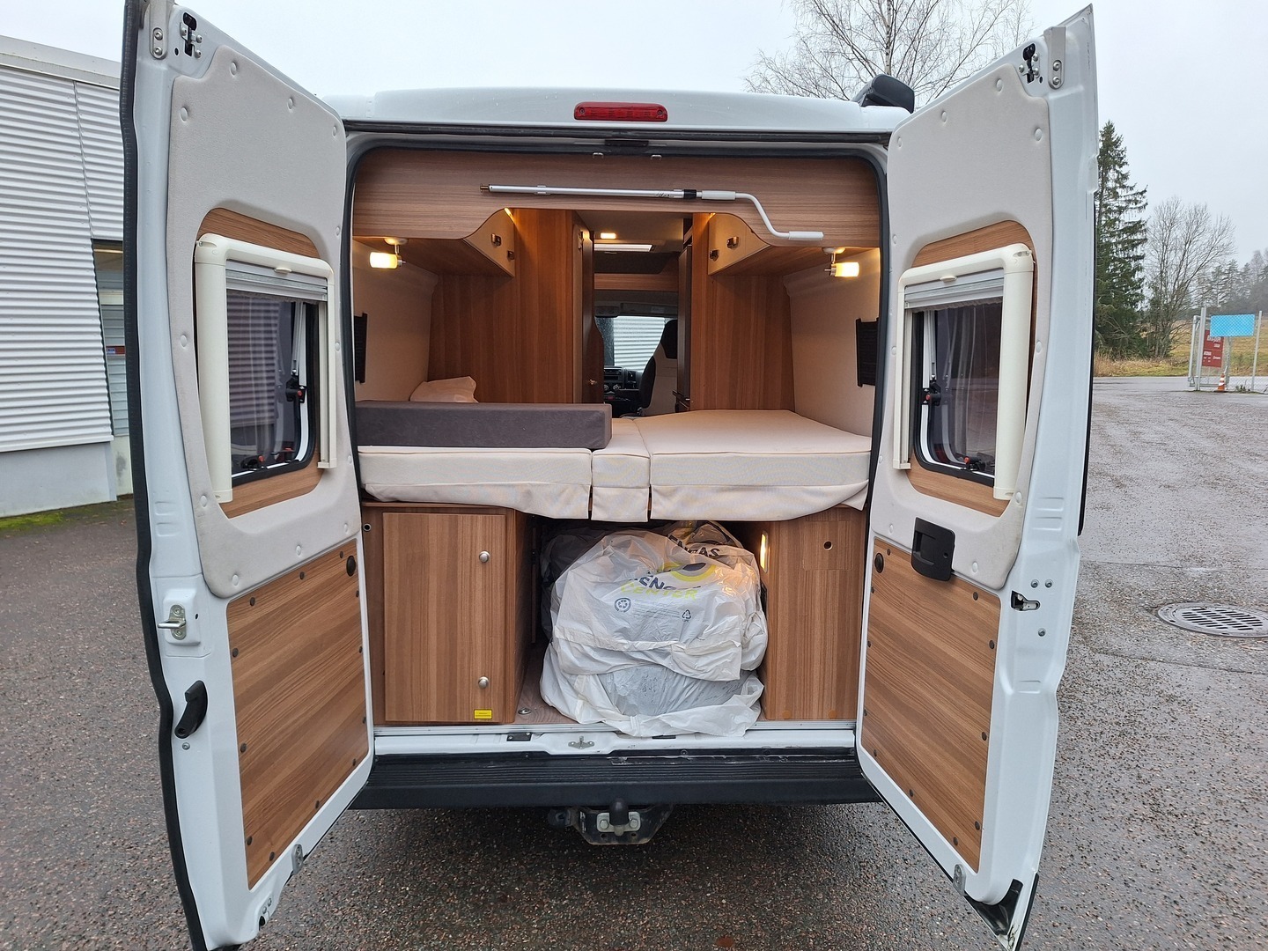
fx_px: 843
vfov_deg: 58.9
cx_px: 634
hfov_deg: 73.9
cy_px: 476
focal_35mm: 23
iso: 80
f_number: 1.8
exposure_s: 1/100
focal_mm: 5.54
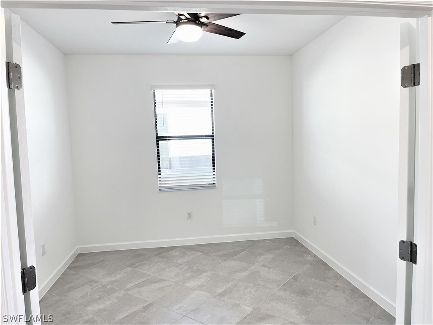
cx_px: 216
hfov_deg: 67.3
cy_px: 162
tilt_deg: -5.3
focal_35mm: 26
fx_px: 325
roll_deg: +1.6
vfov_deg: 53.1
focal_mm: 5.1
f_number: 1.6
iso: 80
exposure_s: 1/120
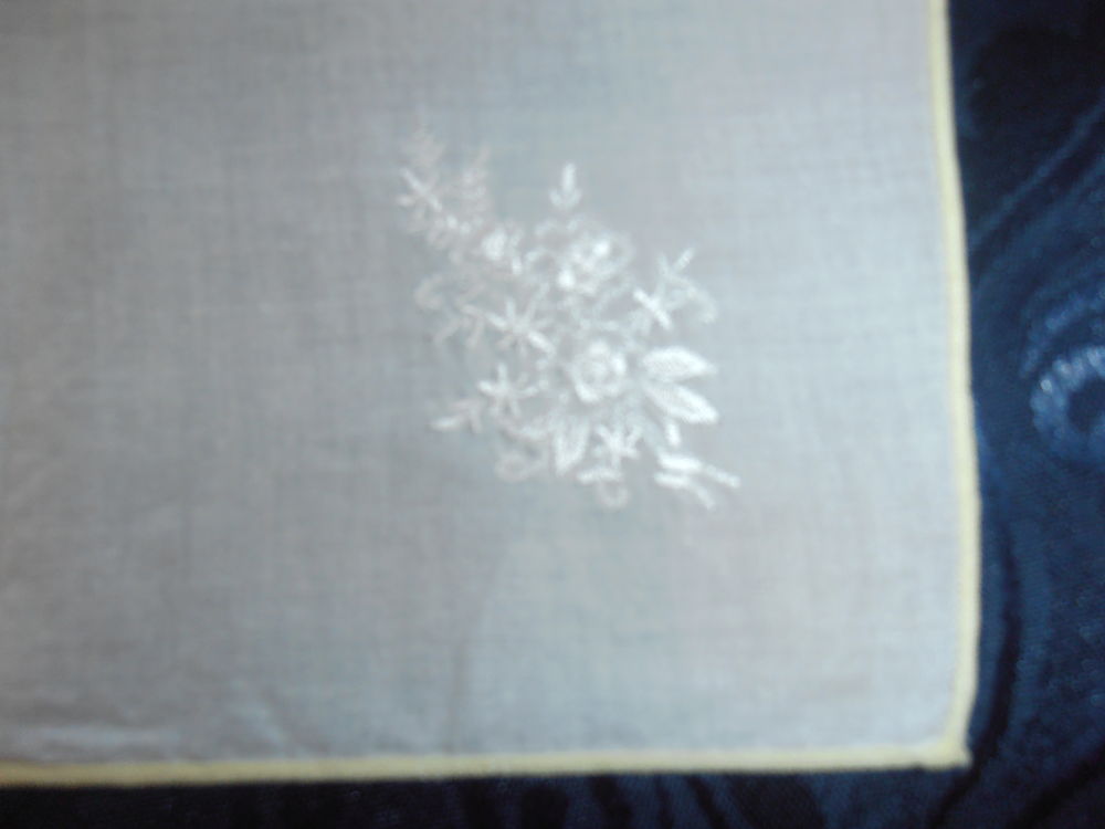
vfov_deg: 56.8
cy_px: 414
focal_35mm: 24
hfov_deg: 71.6
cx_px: 552
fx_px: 766
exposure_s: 1/30
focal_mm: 4.2
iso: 125
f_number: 3
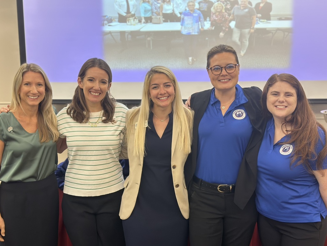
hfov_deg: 39.7
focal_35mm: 48
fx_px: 453
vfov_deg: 30.3
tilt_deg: -7.3
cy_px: 123
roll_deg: +0.7
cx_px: 164
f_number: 1.78
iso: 100
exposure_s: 1/60
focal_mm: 6.86
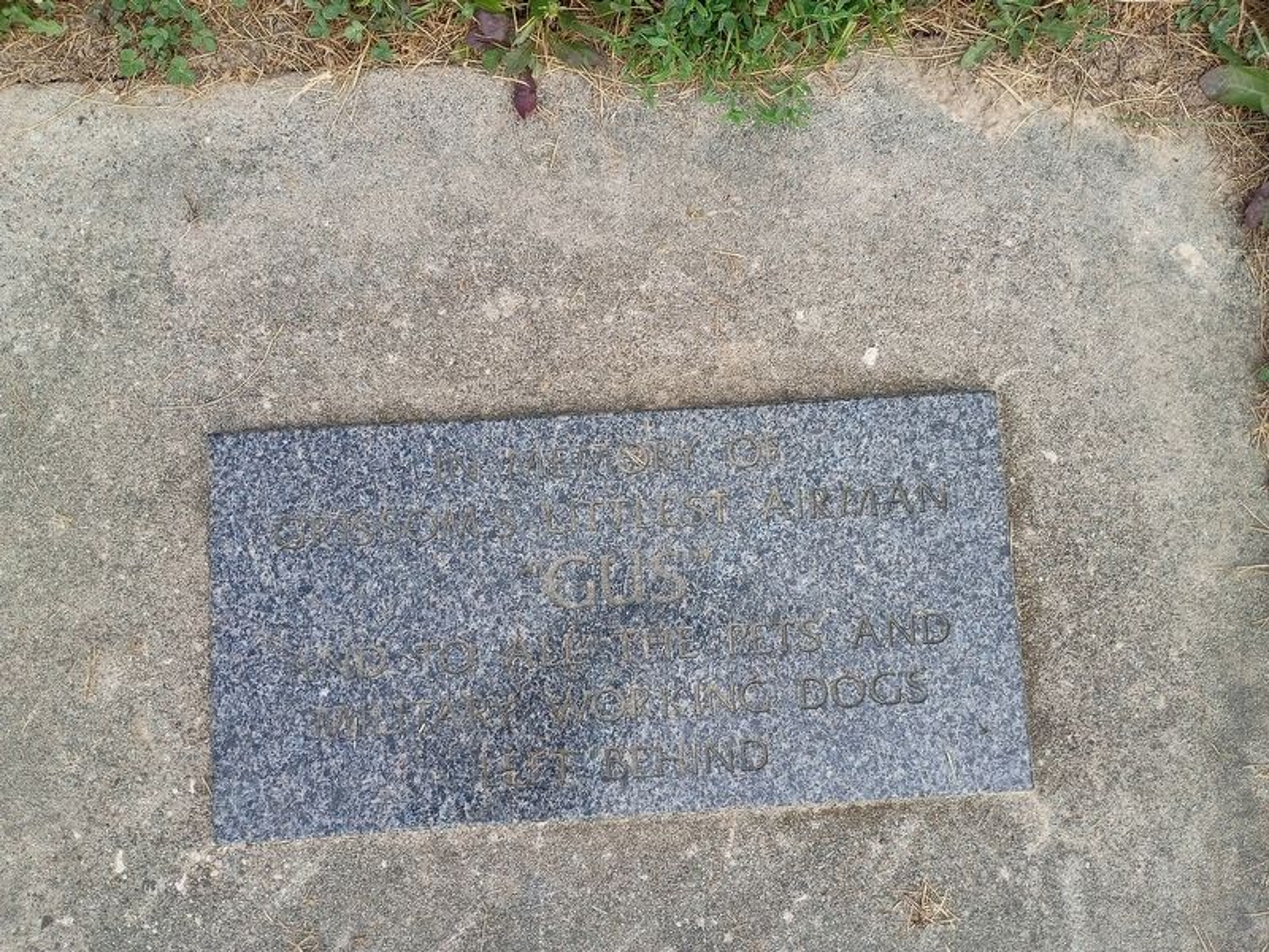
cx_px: 634
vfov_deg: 48.2
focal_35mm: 29
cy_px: 476
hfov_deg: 61.7
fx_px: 1063
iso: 100
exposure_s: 1/437
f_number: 1.8
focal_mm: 4.27
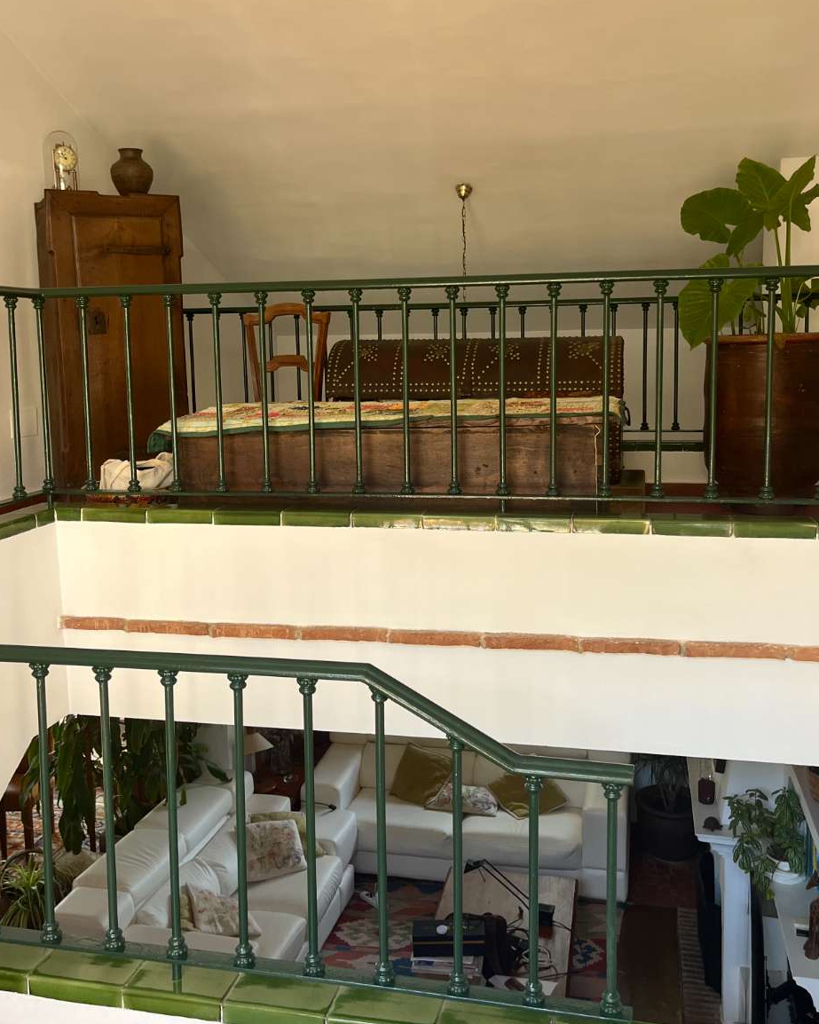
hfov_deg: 44.5
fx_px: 1000
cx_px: 424
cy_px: 442
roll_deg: +0.1
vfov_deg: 54.0
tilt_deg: -6.2
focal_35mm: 33
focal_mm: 5.1
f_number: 1.6
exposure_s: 1/121
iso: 100
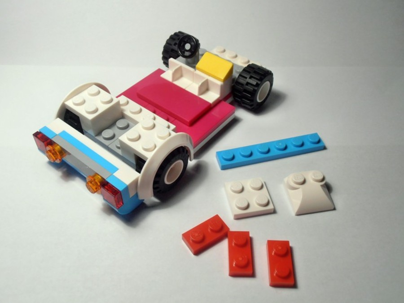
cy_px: 152
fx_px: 432
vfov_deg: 38.7
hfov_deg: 50.1
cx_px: 202
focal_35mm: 37
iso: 80
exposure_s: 1/60
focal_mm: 6.61
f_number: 3.9
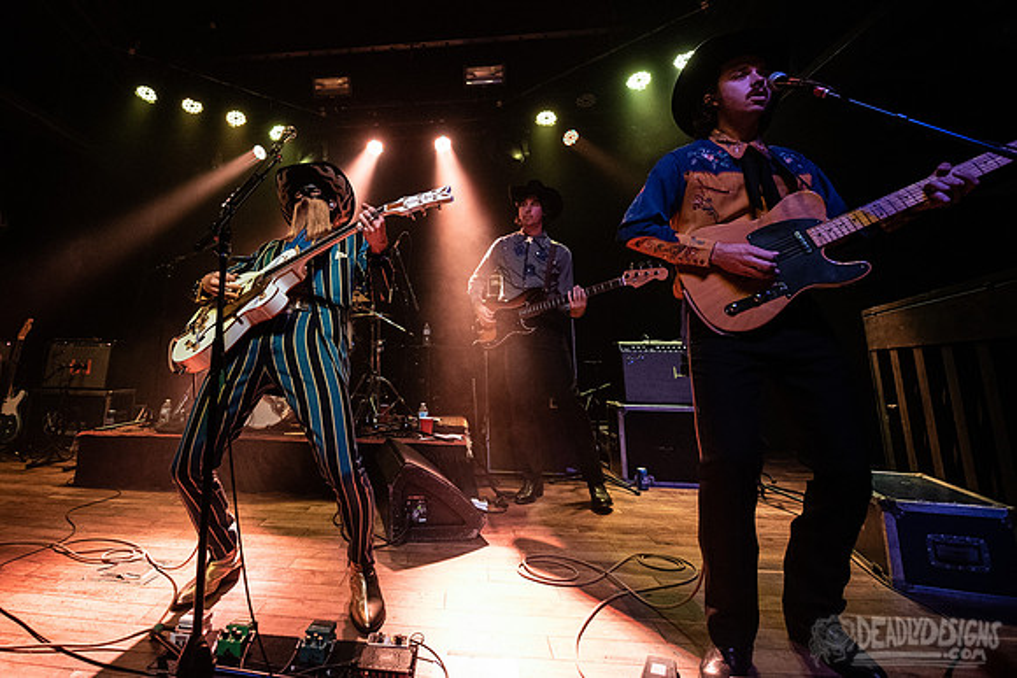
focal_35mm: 19
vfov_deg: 64.5
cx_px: 387
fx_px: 528
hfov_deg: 86.2
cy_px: 255
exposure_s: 1/250
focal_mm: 15
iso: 3200
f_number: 3.2
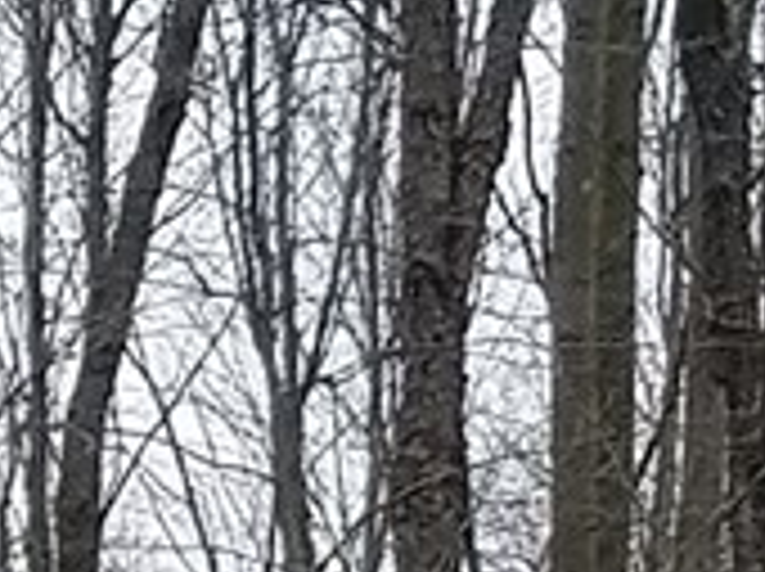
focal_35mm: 157
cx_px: -828
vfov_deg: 9.0
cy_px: 1076
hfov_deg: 11.3
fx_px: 3465
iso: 50
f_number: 1.7
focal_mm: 4.2
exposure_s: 1/287
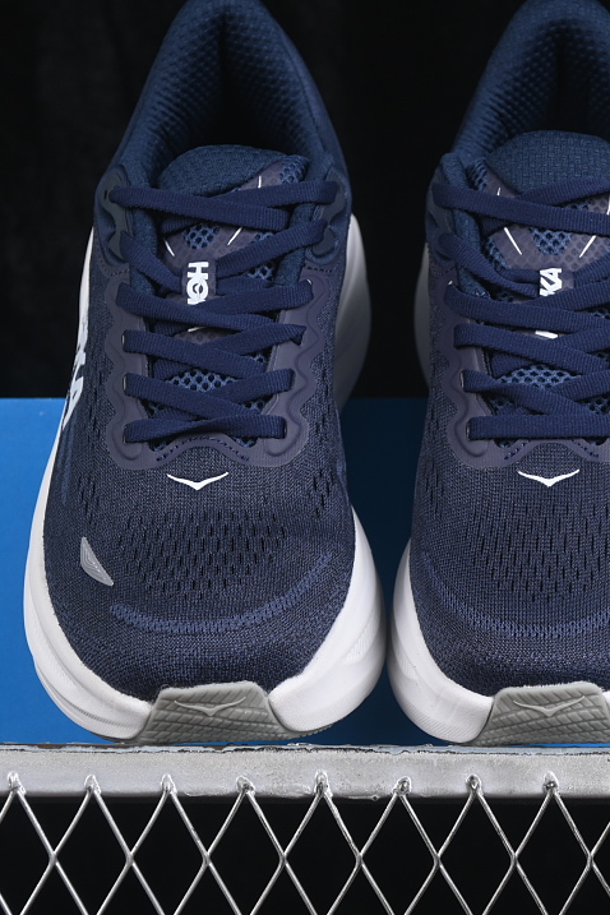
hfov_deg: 12.1
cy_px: 458
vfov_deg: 18.1
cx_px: 402
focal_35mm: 113
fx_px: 2872
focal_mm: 50
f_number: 6.3
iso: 160
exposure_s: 1/60
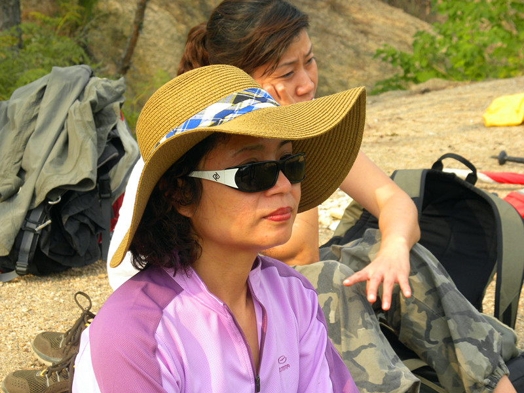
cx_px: 262
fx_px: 2180
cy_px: 196
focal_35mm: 144
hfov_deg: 13.7
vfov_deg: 10.3
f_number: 4.5
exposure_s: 1/168
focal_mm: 25.7
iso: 64
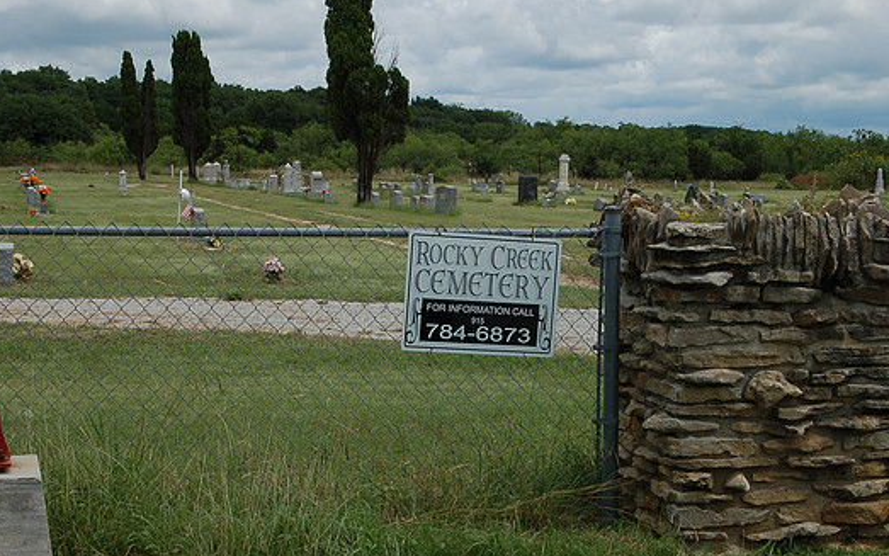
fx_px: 1890
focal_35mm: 78
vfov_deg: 16.7
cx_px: 459
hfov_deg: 26.5
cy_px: 294
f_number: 16
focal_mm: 46
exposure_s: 1/200
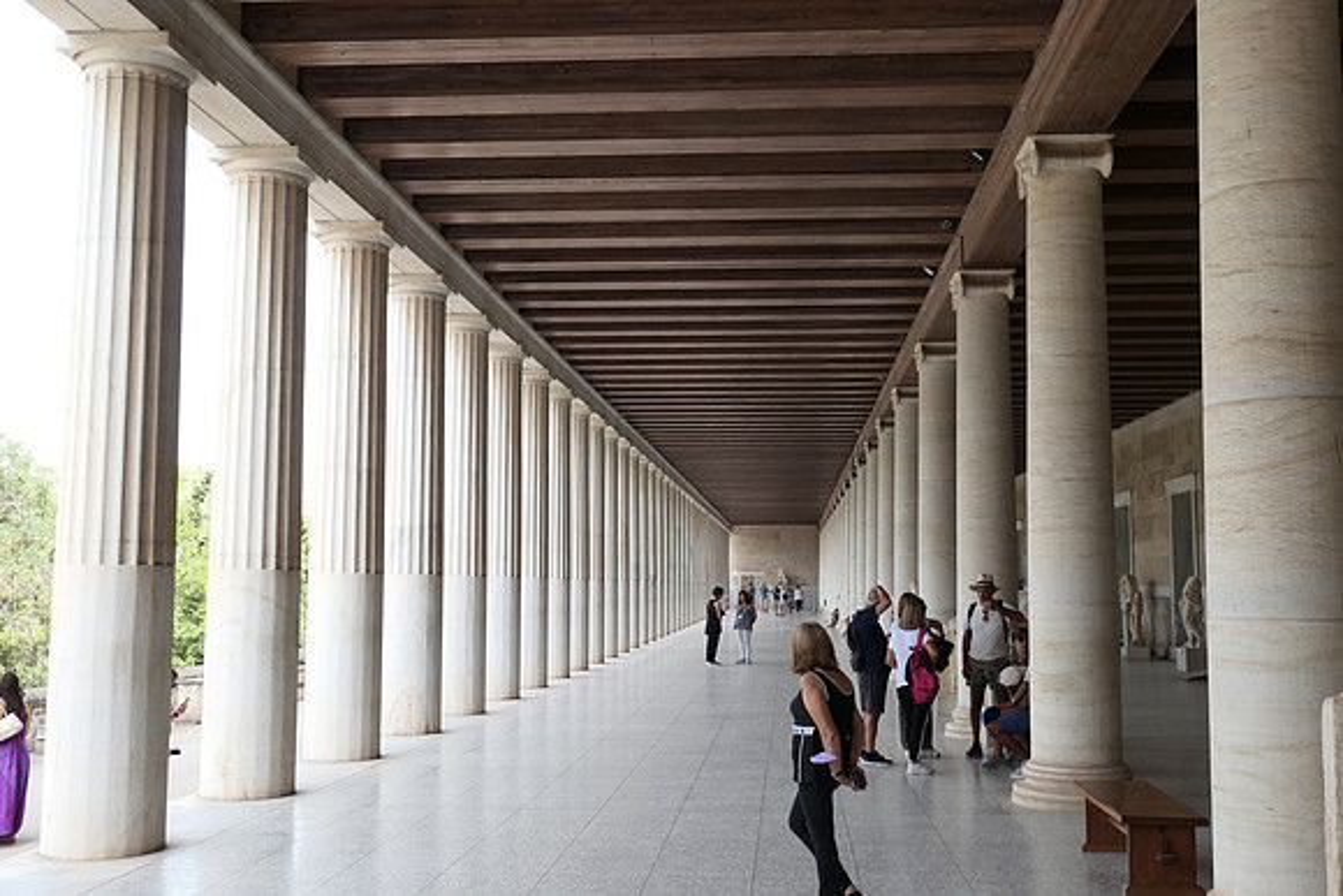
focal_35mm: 37
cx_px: 672
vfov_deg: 36.0
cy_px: 448
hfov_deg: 51.9
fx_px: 1381
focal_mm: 13.4
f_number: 3.8
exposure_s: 1/250
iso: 200
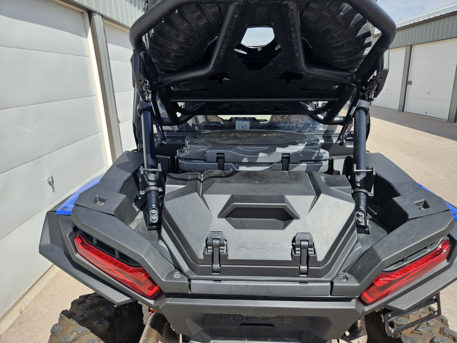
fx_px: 304
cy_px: 172
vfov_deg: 58.9
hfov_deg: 73.9
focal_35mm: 23
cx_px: 228
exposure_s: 1/1238
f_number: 1.8
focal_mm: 5.4
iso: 25
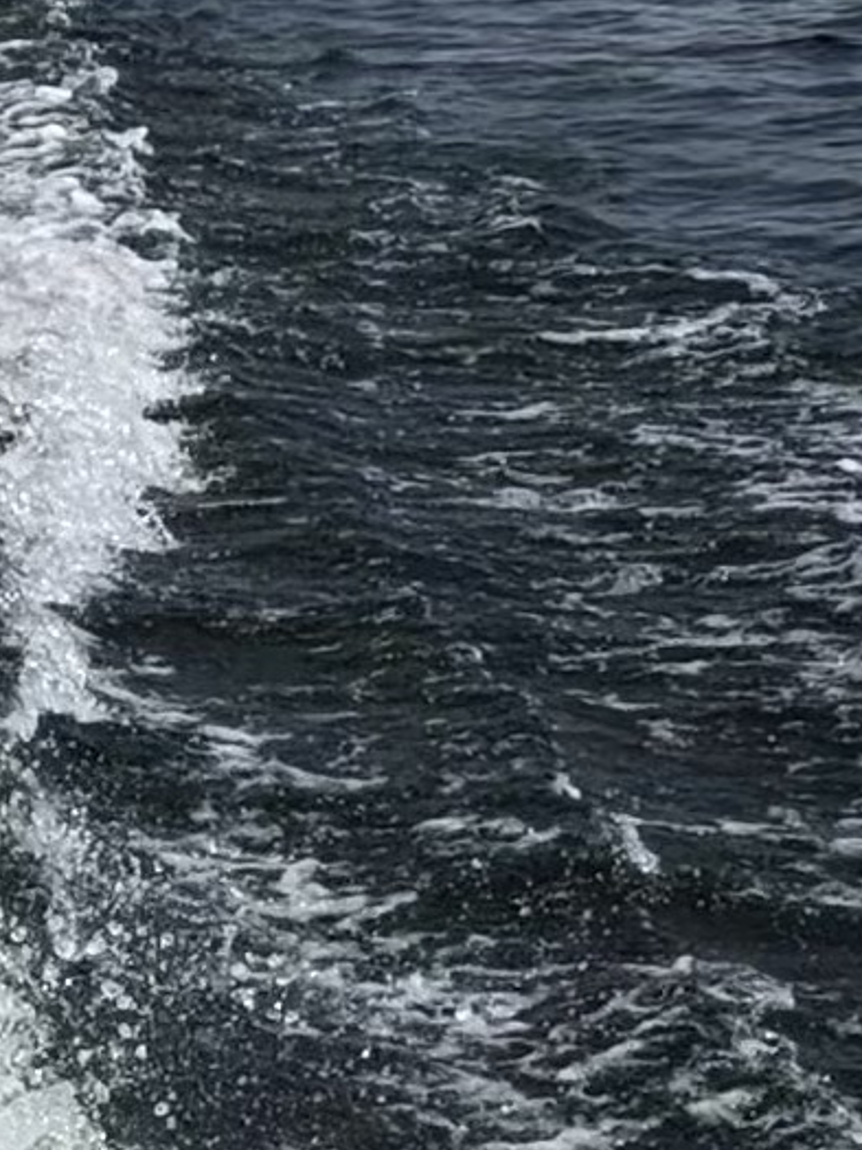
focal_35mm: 100
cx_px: -759
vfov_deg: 19.6
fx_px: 3320
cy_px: 531
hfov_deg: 13.1
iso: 54
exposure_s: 1/1429
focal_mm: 2.24
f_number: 2.2
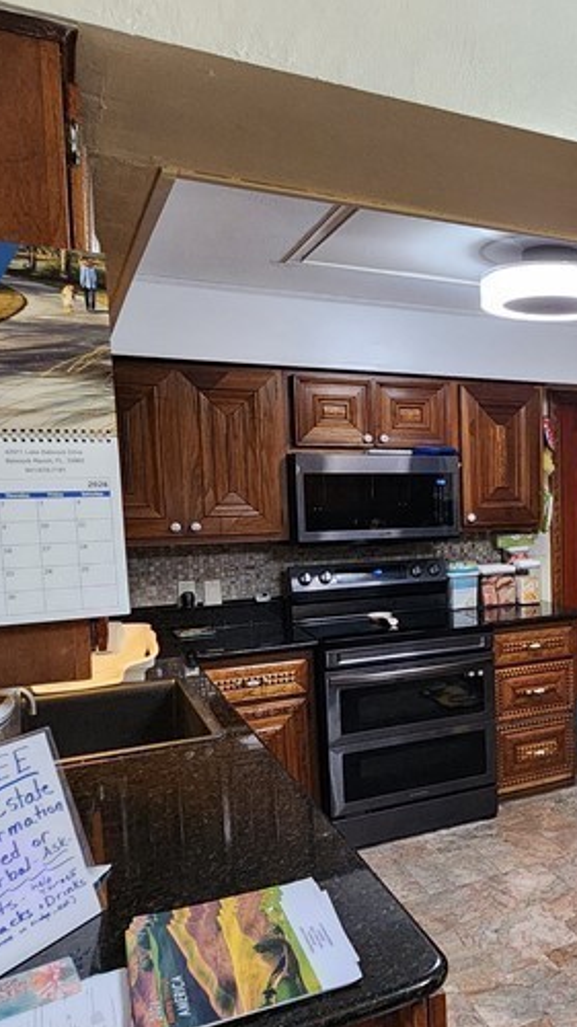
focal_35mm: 29
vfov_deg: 65.8
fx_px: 789
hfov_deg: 34.4
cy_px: 583
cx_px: 643
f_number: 2.2
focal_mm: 2.2
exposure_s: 1/30
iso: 400
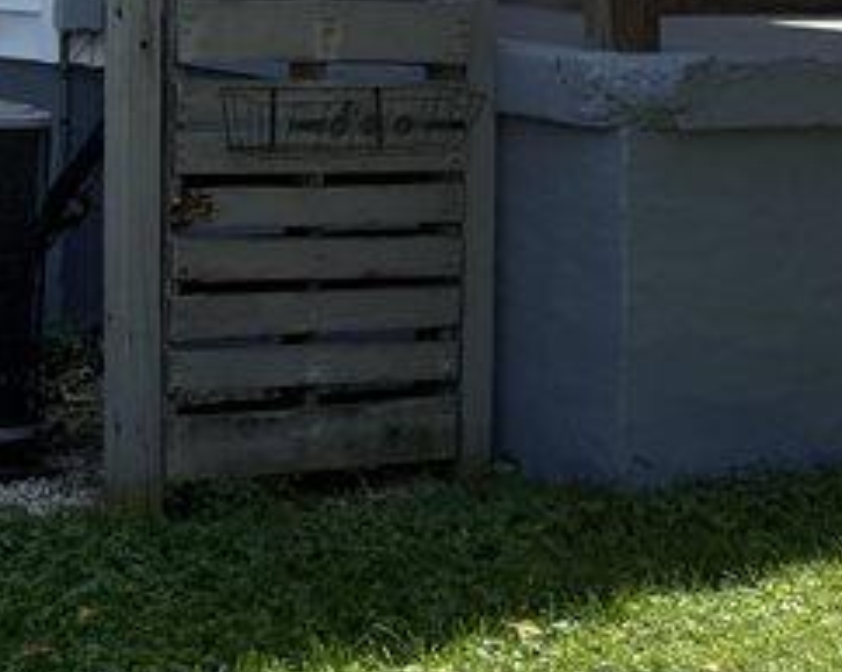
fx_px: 3086
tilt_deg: +3.5
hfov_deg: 15.0
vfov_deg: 11.9
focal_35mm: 124
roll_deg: -1.8
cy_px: -308
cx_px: -198
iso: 100
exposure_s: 1/4673
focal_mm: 6.76
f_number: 1.78
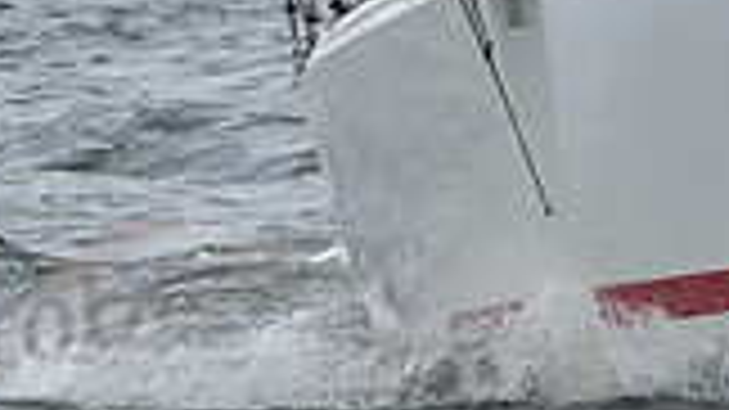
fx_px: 12290
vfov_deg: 1.9
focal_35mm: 636
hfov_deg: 3.4
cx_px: 662
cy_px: 11
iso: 250
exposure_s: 1/800
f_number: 10
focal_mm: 170
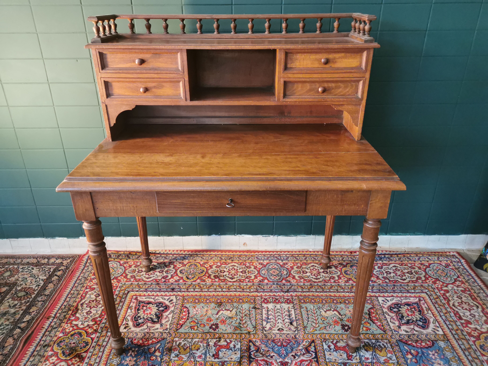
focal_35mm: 27
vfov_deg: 51.4
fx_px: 381
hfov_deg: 65.3
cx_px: 244
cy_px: 183
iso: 500
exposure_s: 1/25
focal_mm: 5.58
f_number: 1.8
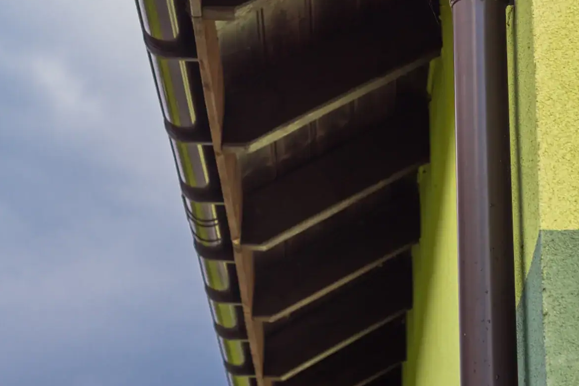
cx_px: 453
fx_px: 1770
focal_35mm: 110
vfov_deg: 12.3
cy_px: -20
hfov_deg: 18.4
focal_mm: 50
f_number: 5.6
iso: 200
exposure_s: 1/40
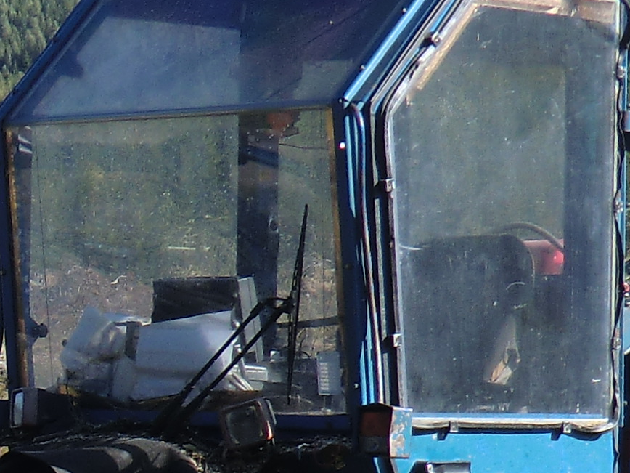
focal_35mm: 199
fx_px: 3622
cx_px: -273
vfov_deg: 7.4
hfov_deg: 9.7
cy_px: 470
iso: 64
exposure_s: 1/320
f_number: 3.8
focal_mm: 7.1
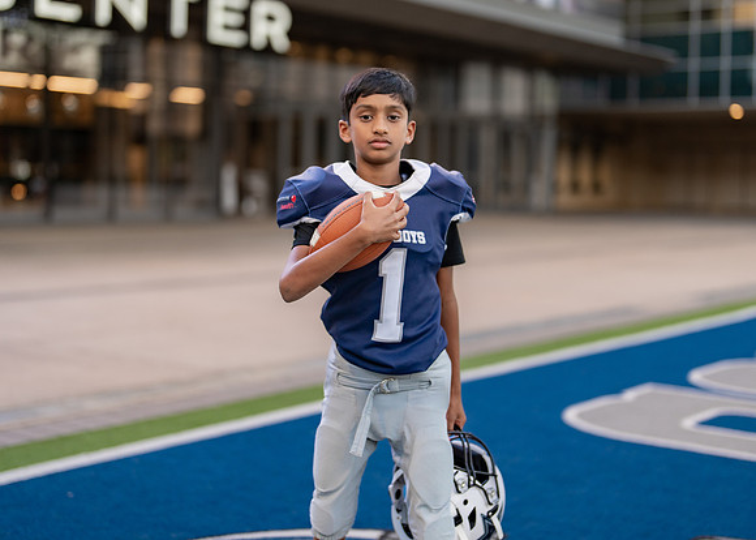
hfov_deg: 32.6
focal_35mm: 60
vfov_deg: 23.6
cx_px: 379
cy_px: 240
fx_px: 1293
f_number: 1.2
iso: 200
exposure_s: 1/400
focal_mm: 50
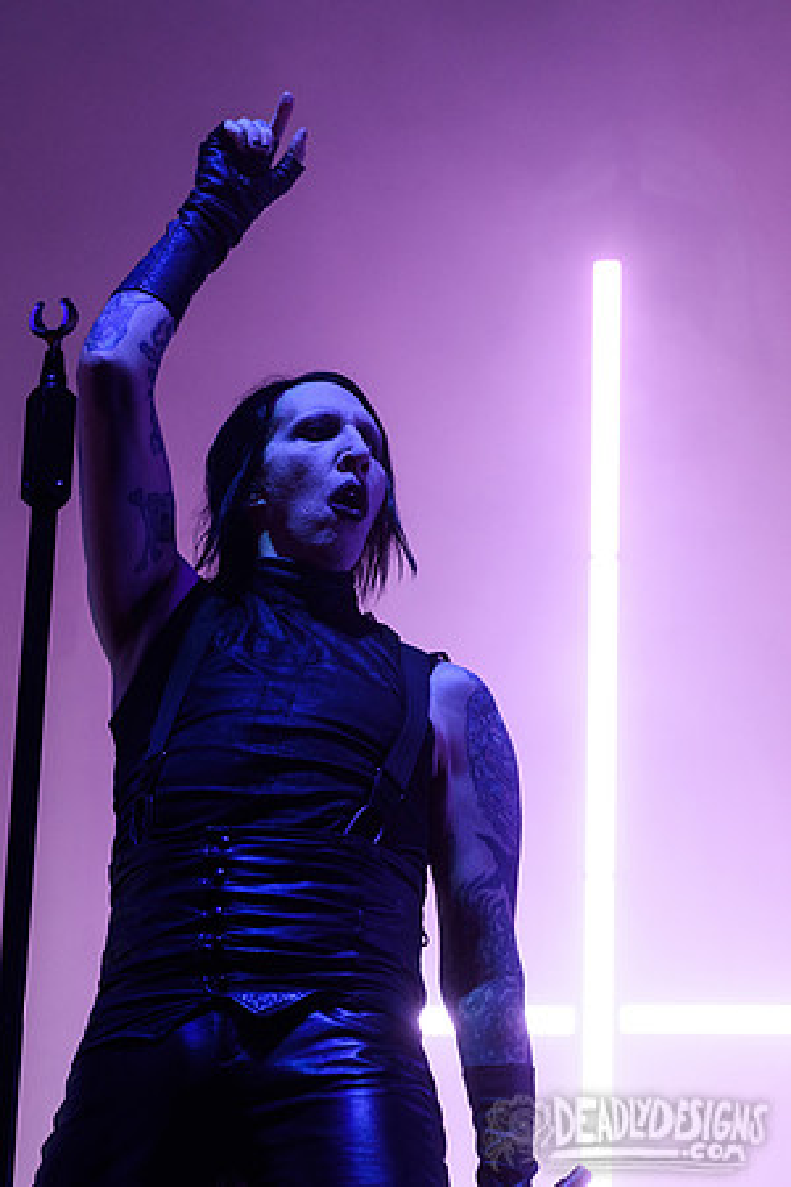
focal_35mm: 105
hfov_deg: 13.0
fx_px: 3458
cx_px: 289
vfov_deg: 19.5
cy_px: 594
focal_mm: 70
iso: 1250
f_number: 4
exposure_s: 1/800
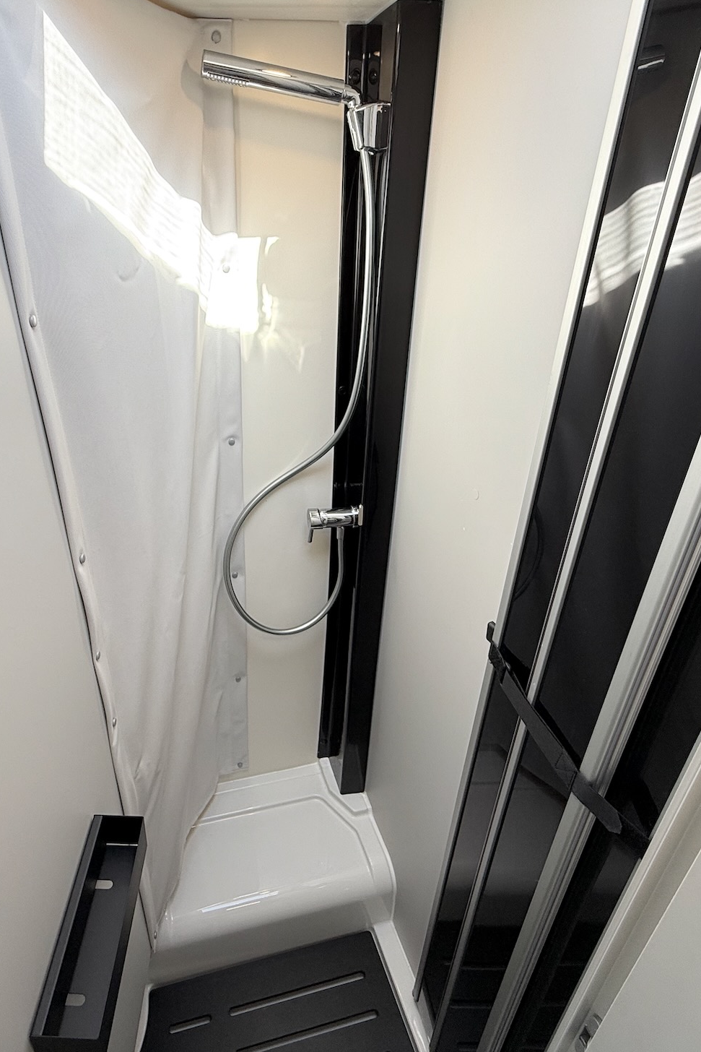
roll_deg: +0.9
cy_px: 513
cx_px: 251
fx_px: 584
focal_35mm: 20
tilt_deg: -26.6
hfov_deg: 60.9
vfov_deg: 84.0
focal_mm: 2.22
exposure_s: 1/101
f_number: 2.2
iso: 40
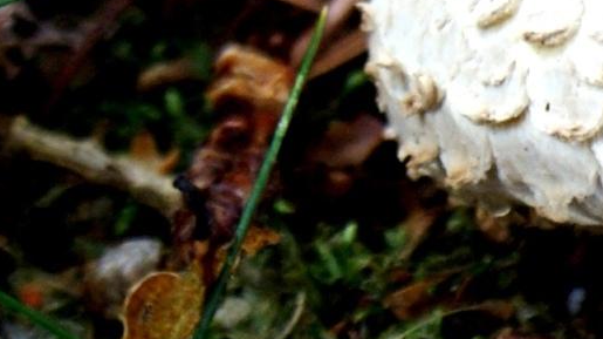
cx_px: 718
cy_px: -67
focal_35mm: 292
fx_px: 4666
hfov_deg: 7.3
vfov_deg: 4.1
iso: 250
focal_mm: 40
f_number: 5.6
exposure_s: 1/80
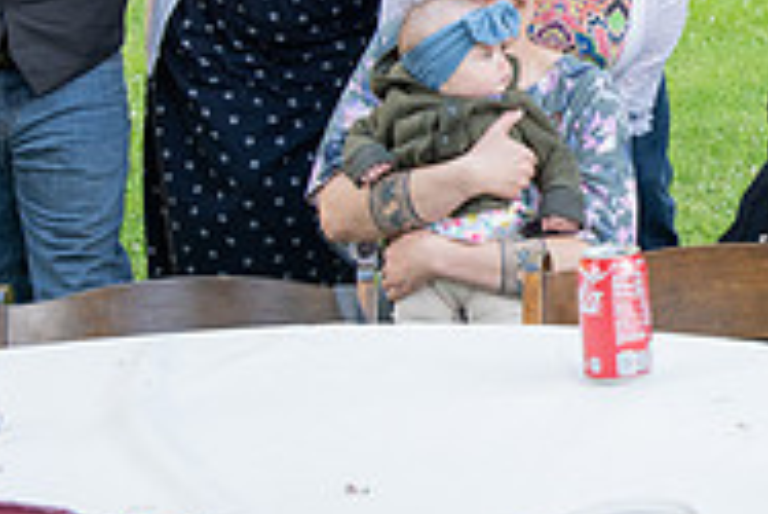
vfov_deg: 14.2
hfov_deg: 20.1
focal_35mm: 96
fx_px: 2050
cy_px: 117
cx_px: 883
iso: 1250
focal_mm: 31
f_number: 4
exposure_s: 1/320
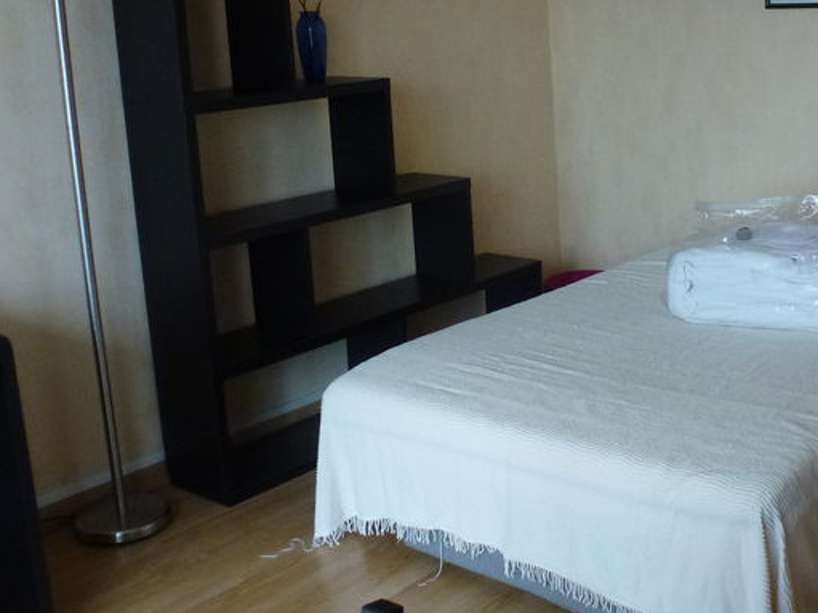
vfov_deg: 30.8
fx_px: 1110
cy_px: 246
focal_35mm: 47
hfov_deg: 39.6
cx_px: 589
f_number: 3.3
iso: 250
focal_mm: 4.3
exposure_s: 1/60
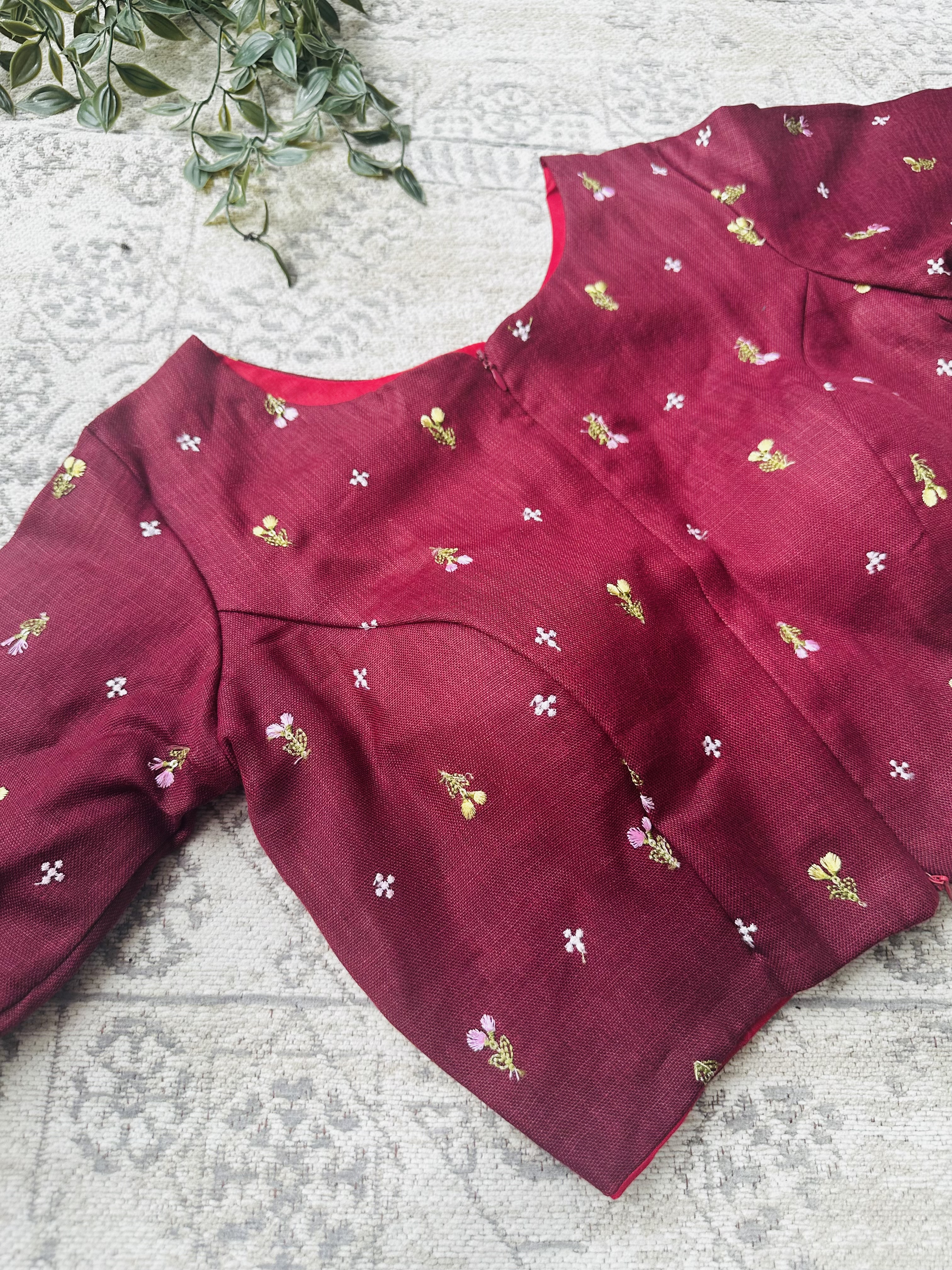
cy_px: 635
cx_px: 476
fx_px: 880
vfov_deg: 71.6
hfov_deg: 56.8
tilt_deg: -64.9
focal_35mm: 24
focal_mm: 6.86
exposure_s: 1/729
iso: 80
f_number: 1.78
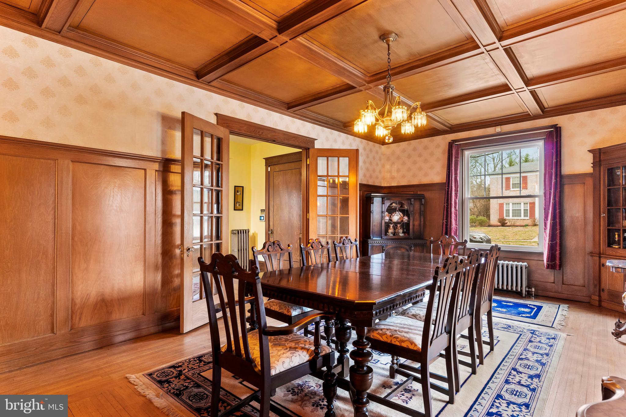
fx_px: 313
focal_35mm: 18
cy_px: 208
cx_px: 313
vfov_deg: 67.4
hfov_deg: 90.0
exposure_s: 1/2.5
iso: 800
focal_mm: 18
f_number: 8
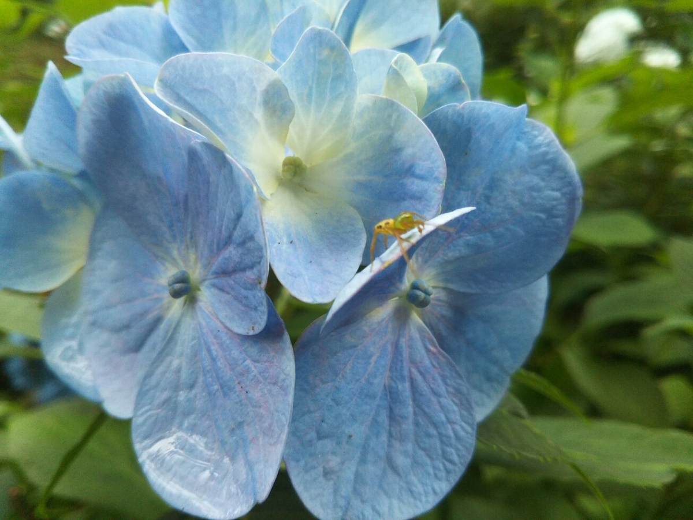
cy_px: 260
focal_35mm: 30
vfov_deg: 46.8
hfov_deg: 60.0
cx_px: 346
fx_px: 601
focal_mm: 4
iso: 80
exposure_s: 1/120
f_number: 2.2
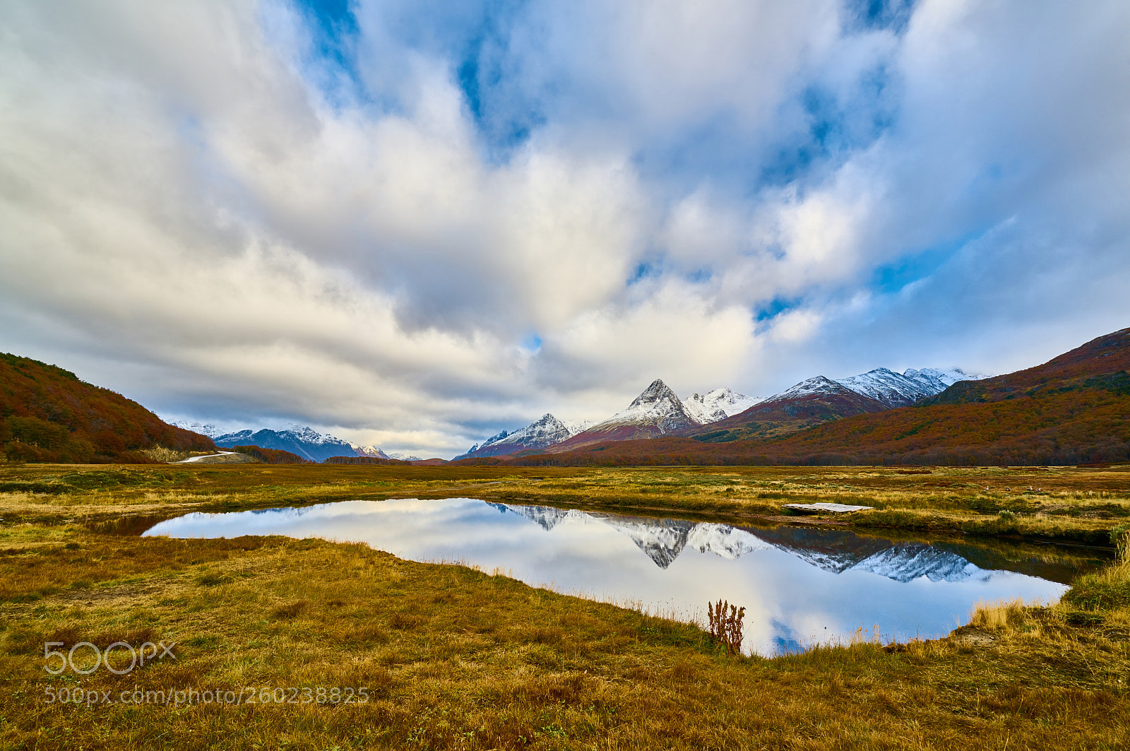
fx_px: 502
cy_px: 376
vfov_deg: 73.6
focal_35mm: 16
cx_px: 565
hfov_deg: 96.8
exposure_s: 1/10
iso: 100
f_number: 18
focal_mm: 16
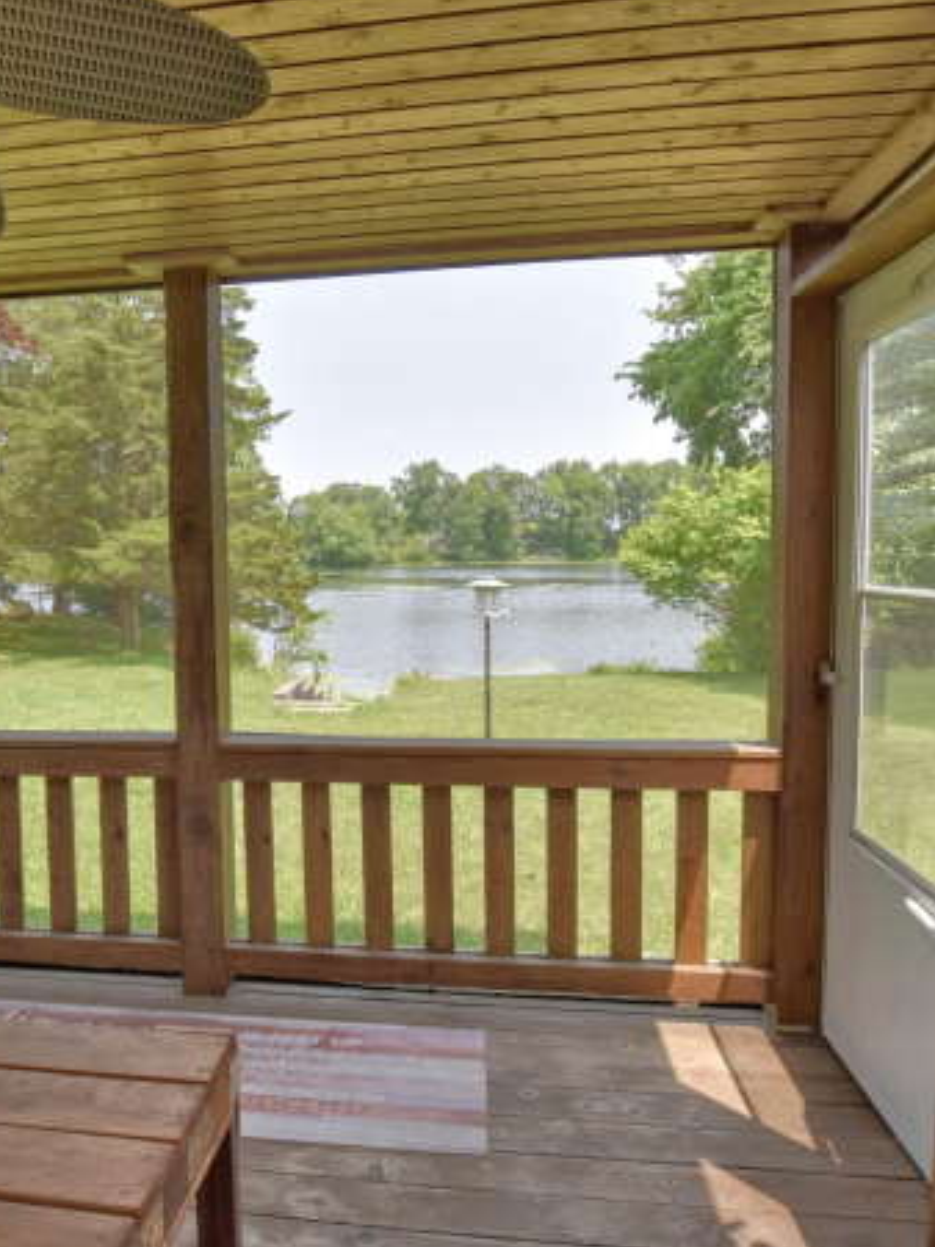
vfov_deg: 71.6
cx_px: 337
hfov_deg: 56.0
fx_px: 865
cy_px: 611
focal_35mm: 24
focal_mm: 10
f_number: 6.3
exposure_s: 1/250
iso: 200
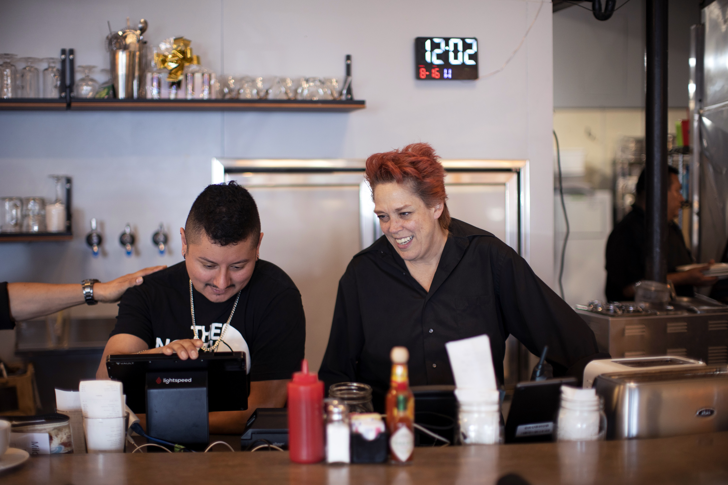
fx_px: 1011
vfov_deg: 27.0
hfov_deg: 39.6
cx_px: 364
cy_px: 242
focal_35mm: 50
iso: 800
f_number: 1.4
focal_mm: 50
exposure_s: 1/160
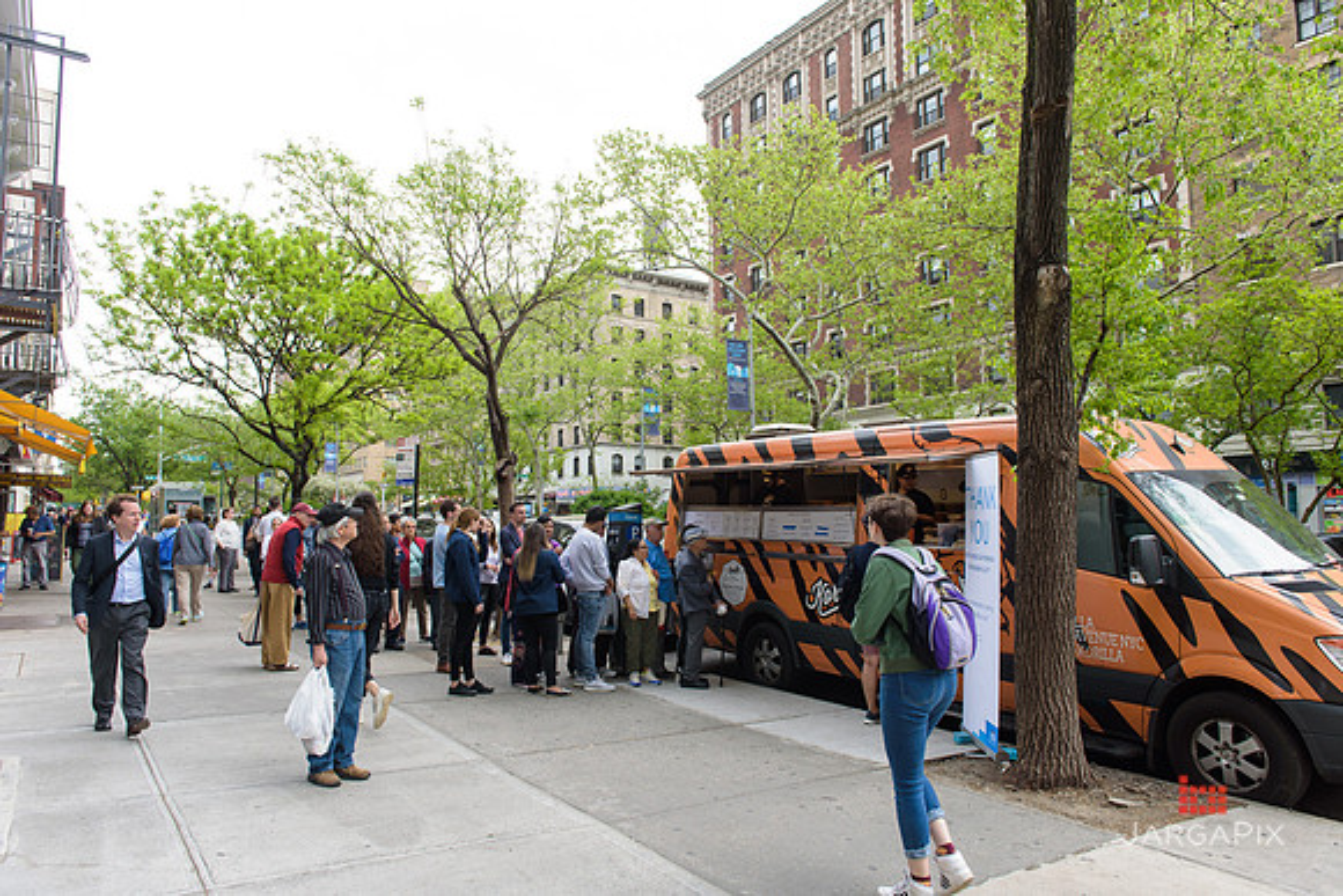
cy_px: 448
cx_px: 672
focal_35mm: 24
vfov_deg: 53.2
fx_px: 896
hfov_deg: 73.7
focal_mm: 24
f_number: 5
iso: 200
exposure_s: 1/250
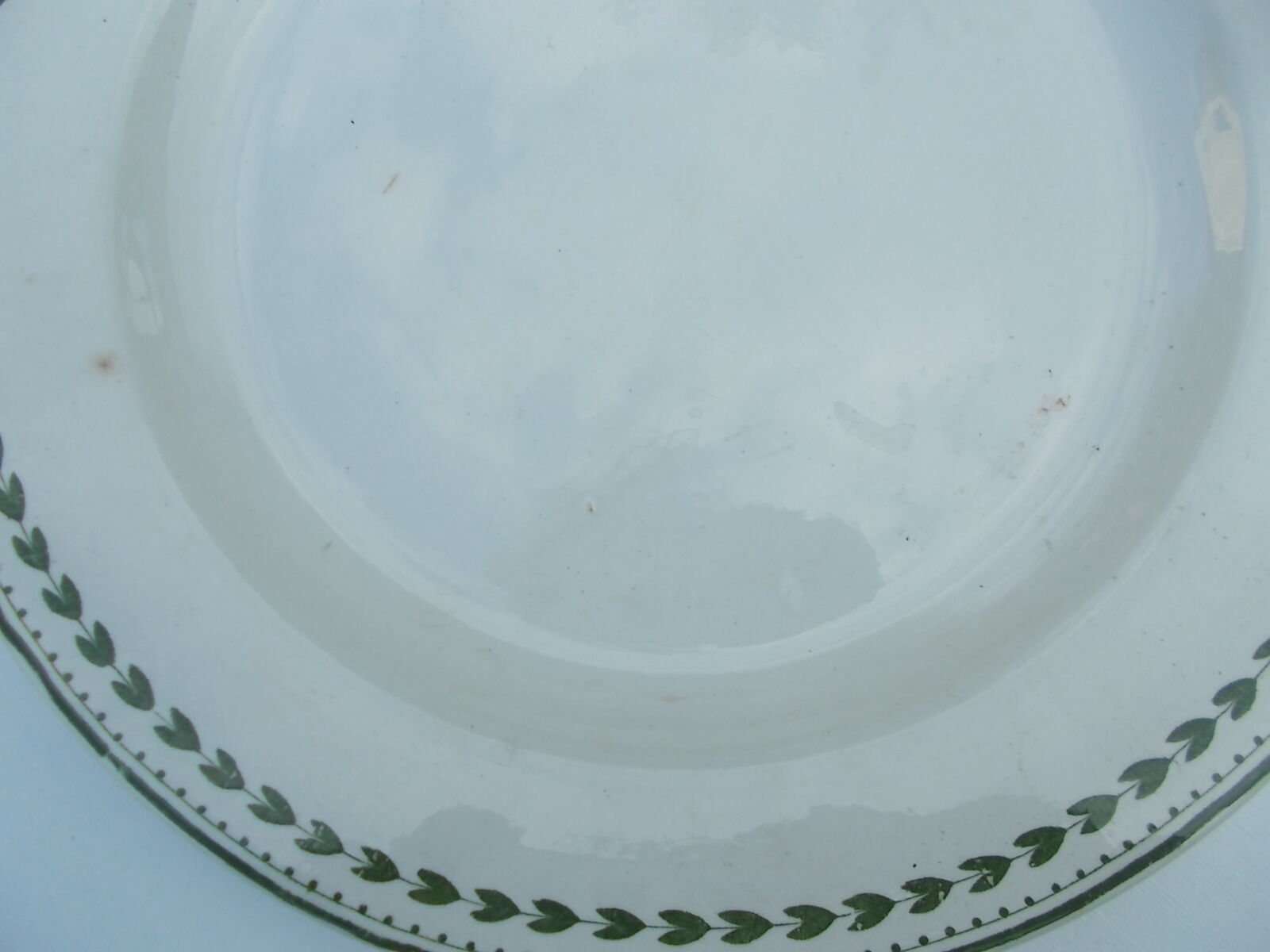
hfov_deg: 67.3
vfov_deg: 53.1
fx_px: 954
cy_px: 476
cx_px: 635
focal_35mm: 26
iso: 80
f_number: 3.2
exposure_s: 1/400
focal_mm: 4.6
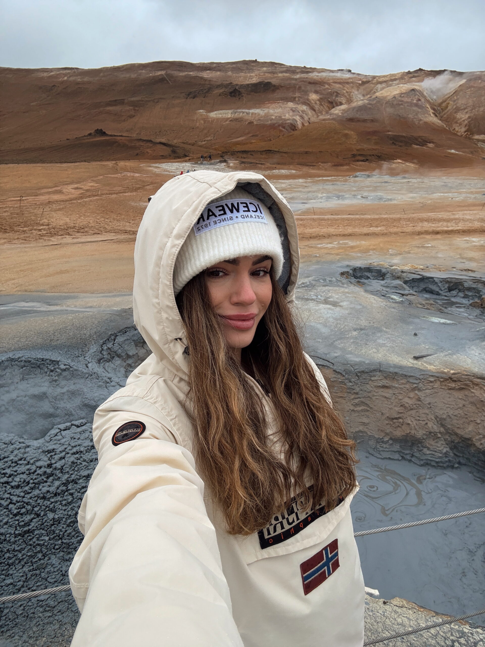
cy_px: 324
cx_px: 242
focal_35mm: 23
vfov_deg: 73.9
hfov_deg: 58.9
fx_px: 430
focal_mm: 2.69
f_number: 1.9
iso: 25
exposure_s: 1/478
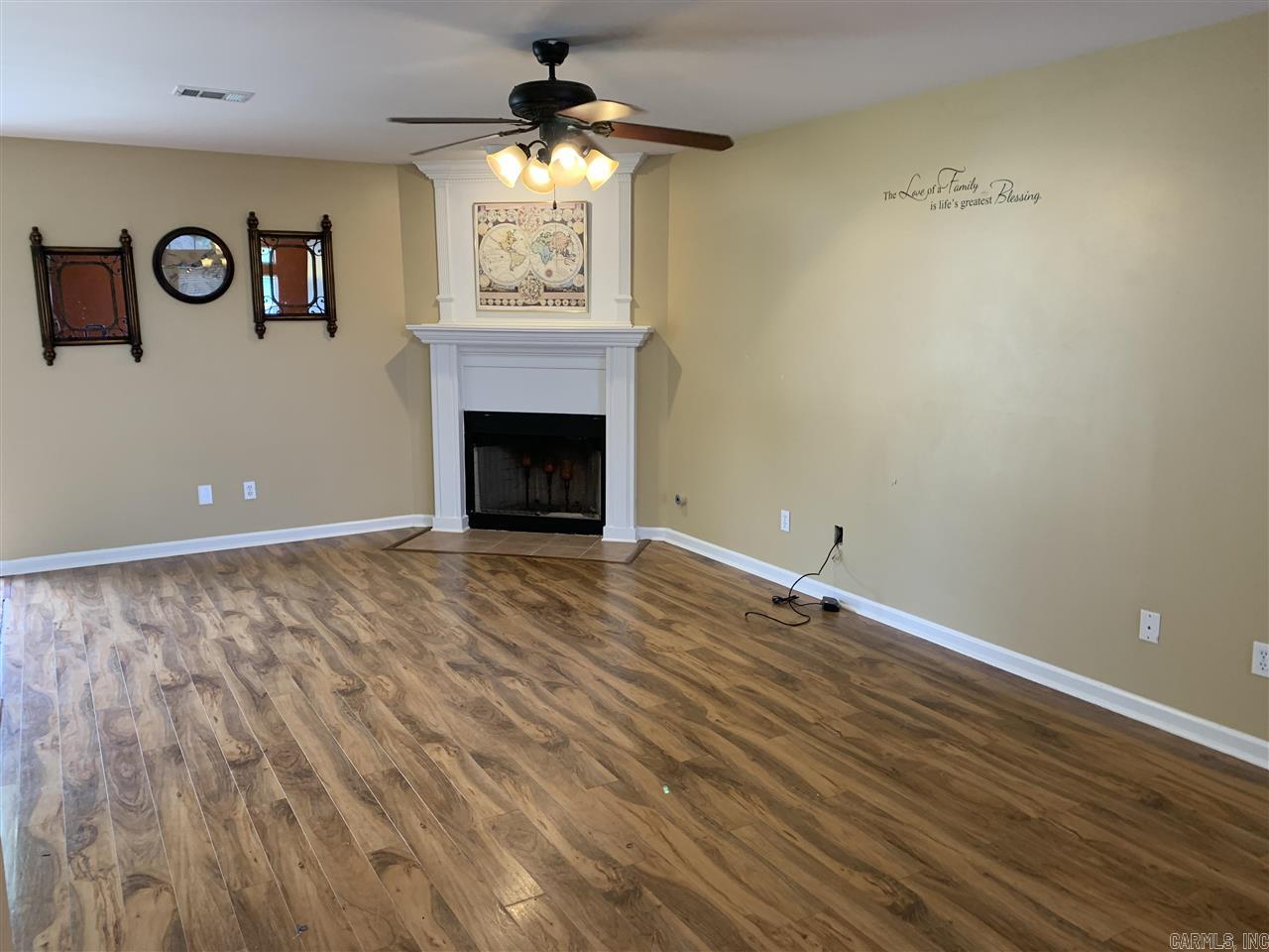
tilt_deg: -11.3
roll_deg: +0.3
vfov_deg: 53.1
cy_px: 476
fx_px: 953
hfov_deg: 67.3
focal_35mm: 26
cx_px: 634
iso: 125
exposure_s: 1/60
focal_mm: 4.25
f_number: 1.8
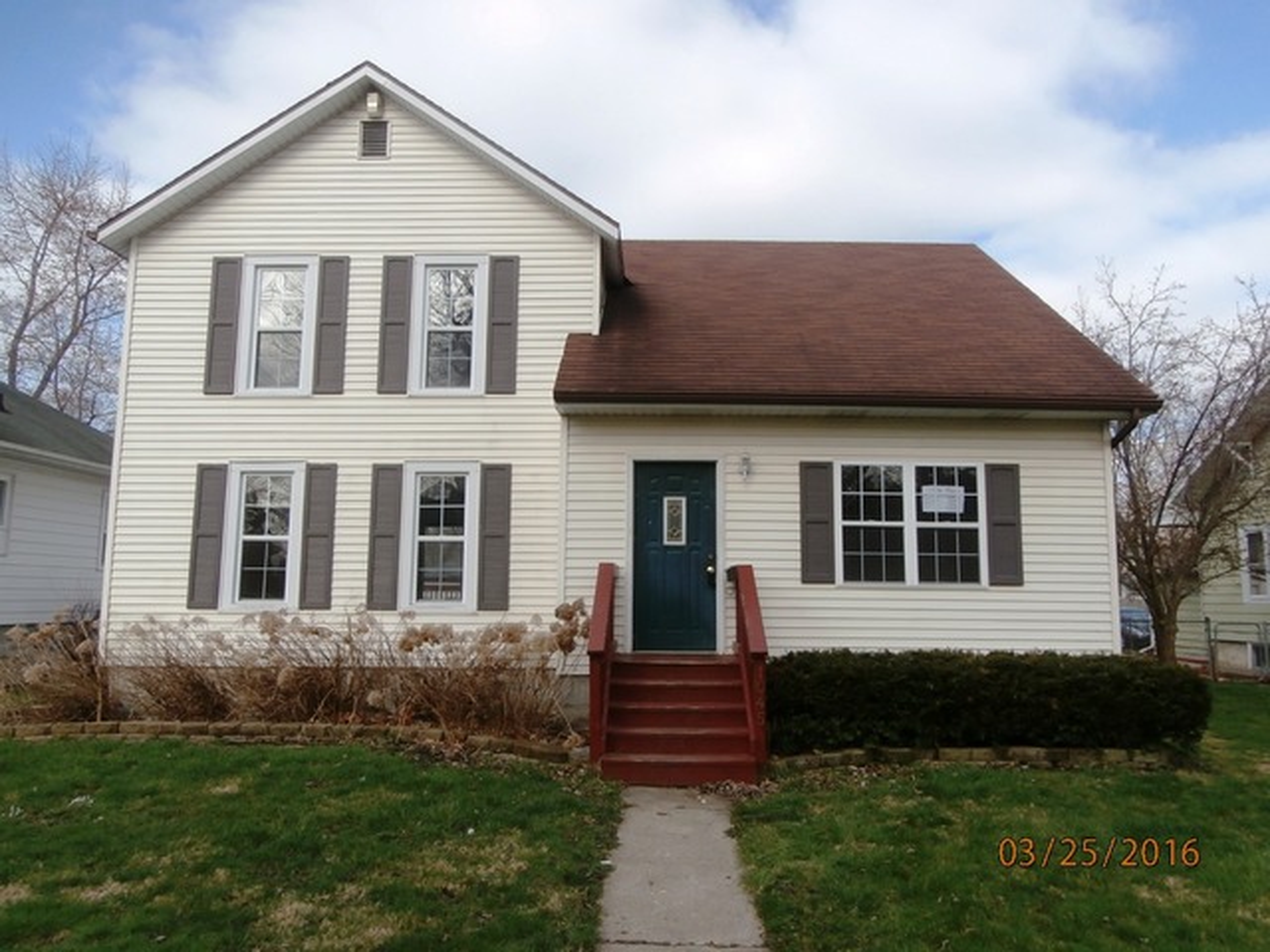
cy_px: 476
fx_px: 881
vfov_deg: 56.8
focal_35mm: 24
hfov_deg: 71.6
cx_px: 635
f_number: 3
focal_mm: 4.2
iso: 100
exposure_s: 1/800
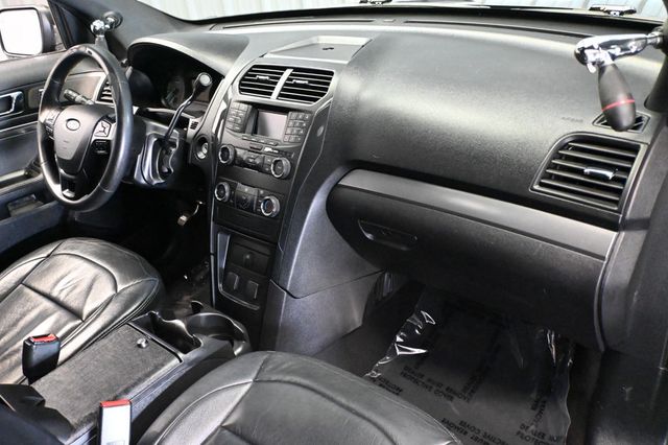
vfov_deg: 43.6
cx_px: 334
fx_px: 556
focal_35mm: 30
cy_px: 222
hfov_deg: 62.0
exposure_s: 1/50
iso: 12800
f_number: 3.8
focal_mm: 20
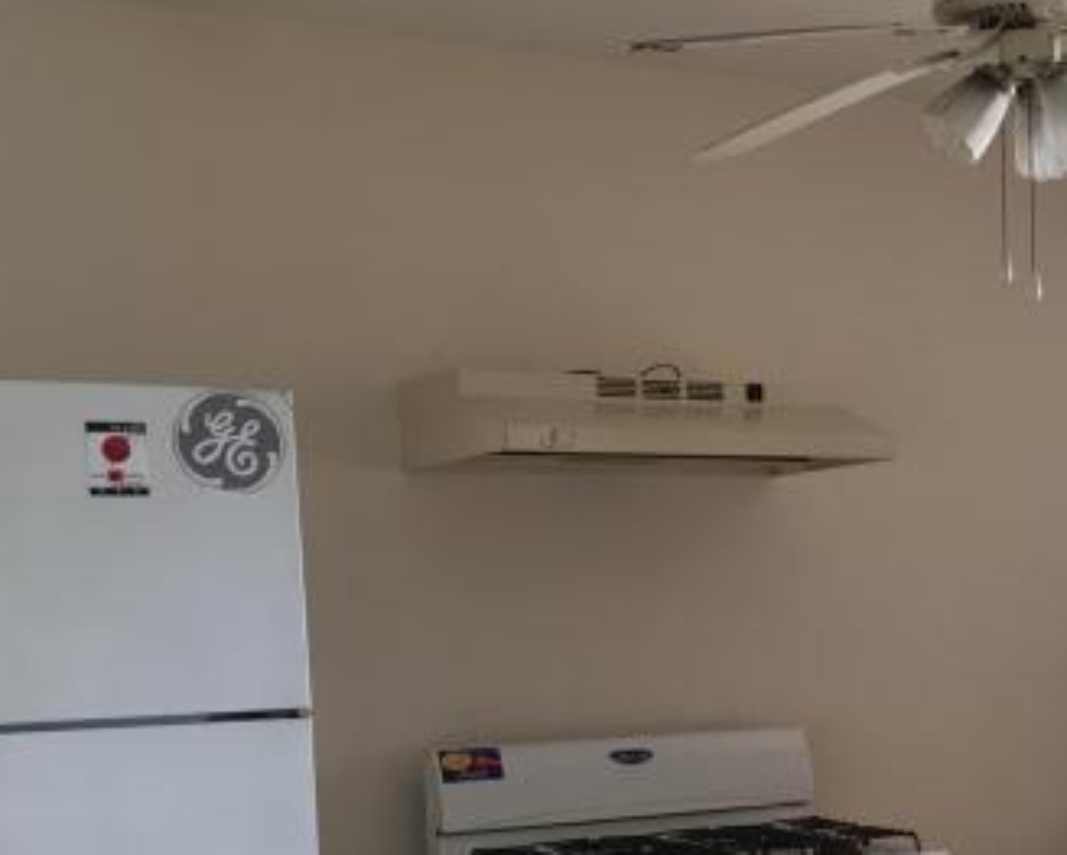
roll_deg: +1.3
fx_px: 2181
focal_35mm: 69
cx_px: 1178
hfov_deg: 25.5
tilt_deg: -4.3
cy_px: 744
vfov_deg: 21.8
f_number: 2.2
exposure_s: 1/30
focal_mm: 4.15
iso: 50
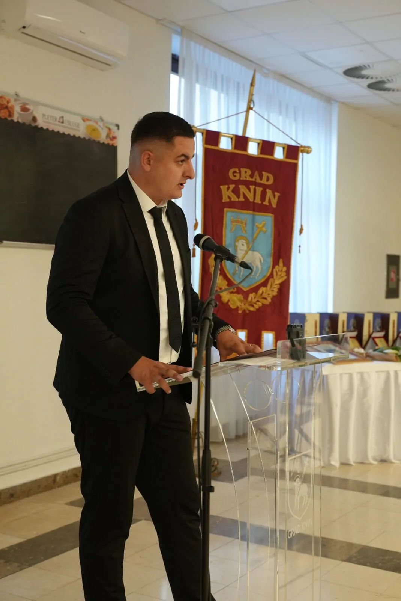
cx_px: 200
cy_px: 300
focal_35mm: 49
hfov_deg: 27.6
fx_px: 817
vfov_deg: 40.3
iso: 3200
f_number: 4
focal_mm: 49
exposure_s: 1/160
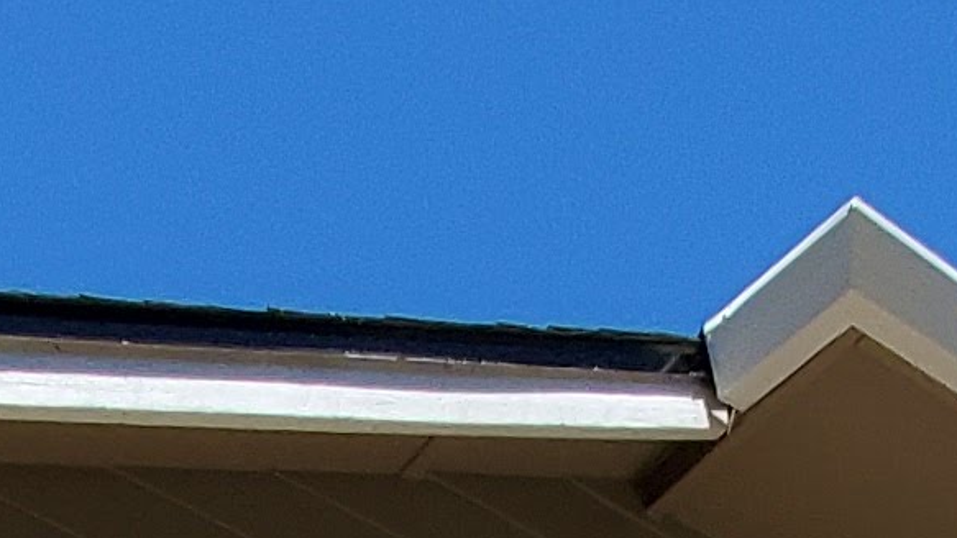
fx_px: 2842
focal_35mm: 112
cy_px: 2201
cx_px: 297
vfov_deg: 7.4
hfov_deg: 19.0
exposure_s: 1/746
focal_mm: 1.8
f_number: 2.2
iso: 50
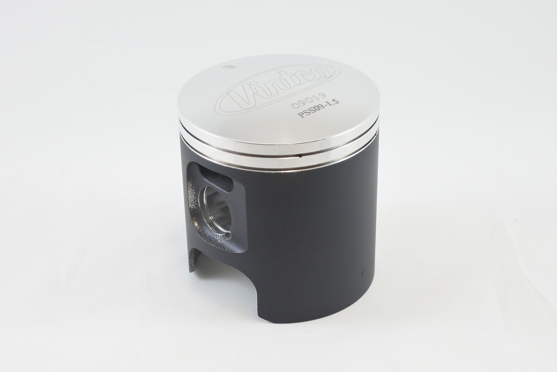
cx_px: 278
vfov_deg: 28.7
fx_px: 727
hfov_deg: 41.9
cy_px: 186
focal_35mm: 47
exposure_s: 1/125
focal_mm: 17.6
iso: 500
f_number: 4.5
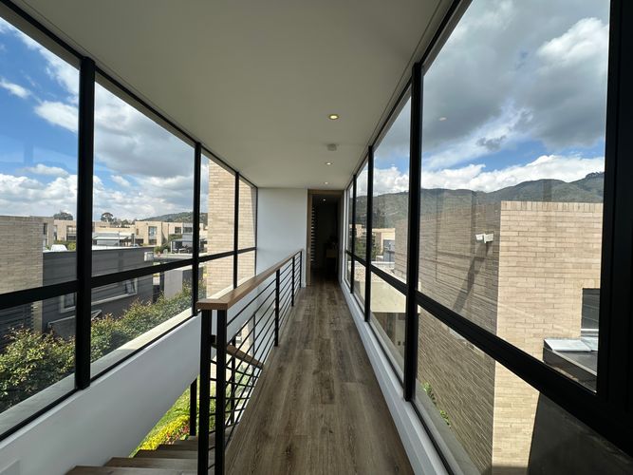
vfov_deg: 85.7
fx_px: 256
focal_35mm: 14
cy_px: 238
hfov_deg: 102.1
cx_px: 316
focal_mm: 2.22
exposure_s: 1/963
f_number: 2.2
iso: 50
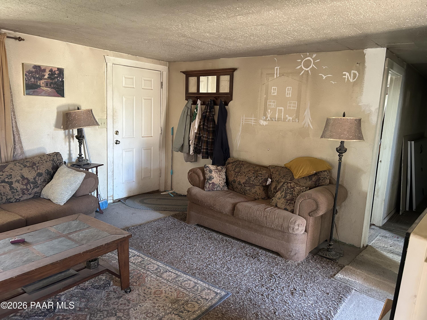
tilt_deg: -9.0
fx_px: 321
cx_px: 214
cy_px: 160
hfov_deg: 67.3
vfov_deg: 53.1
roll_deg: -2.0
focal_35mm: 26
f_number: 1.5
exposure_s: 1/60
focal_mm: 5.7
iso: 400
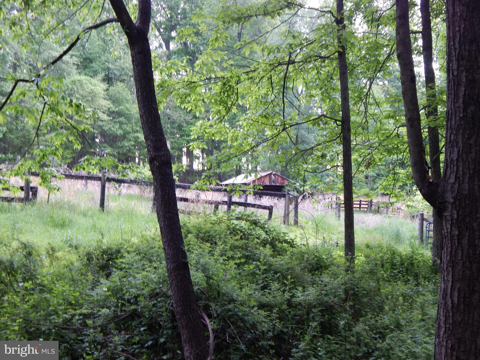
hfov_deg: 39.7
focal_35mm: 48
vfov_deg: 30.3
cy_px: 180
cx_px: 240
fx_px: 666
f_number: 3.7
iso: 125
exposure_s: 1/30
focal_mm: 8.6
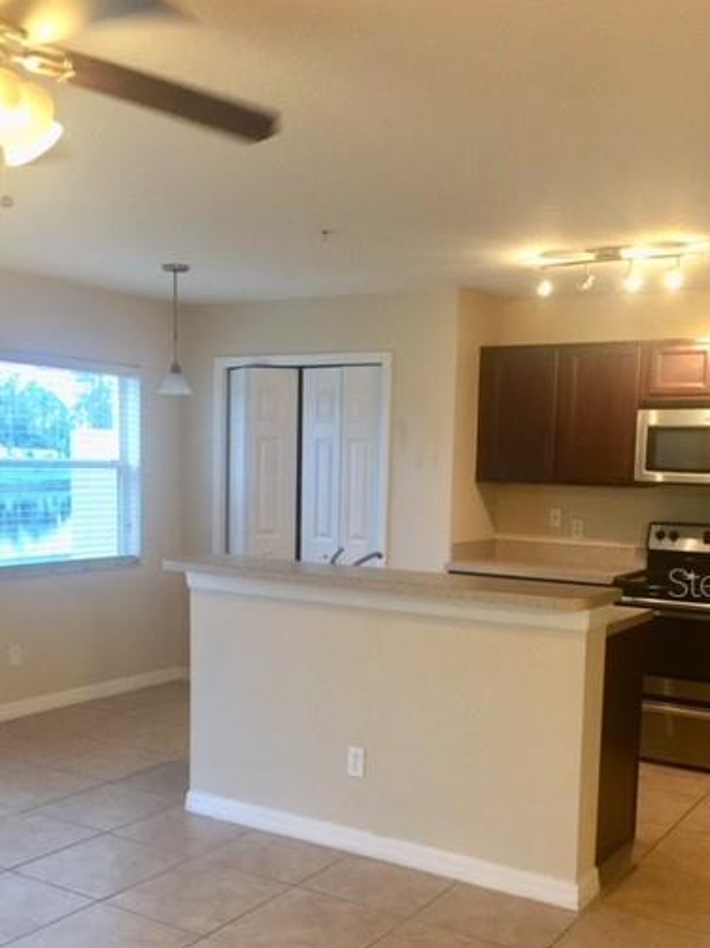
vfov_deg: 49.8
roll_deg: -0.5
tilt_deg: -5.5
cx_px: 393
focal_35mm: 37
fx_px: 1013
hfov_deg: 38.6
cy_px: 582
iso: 125
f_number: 2.2
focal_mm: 4.15
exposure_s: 1/30
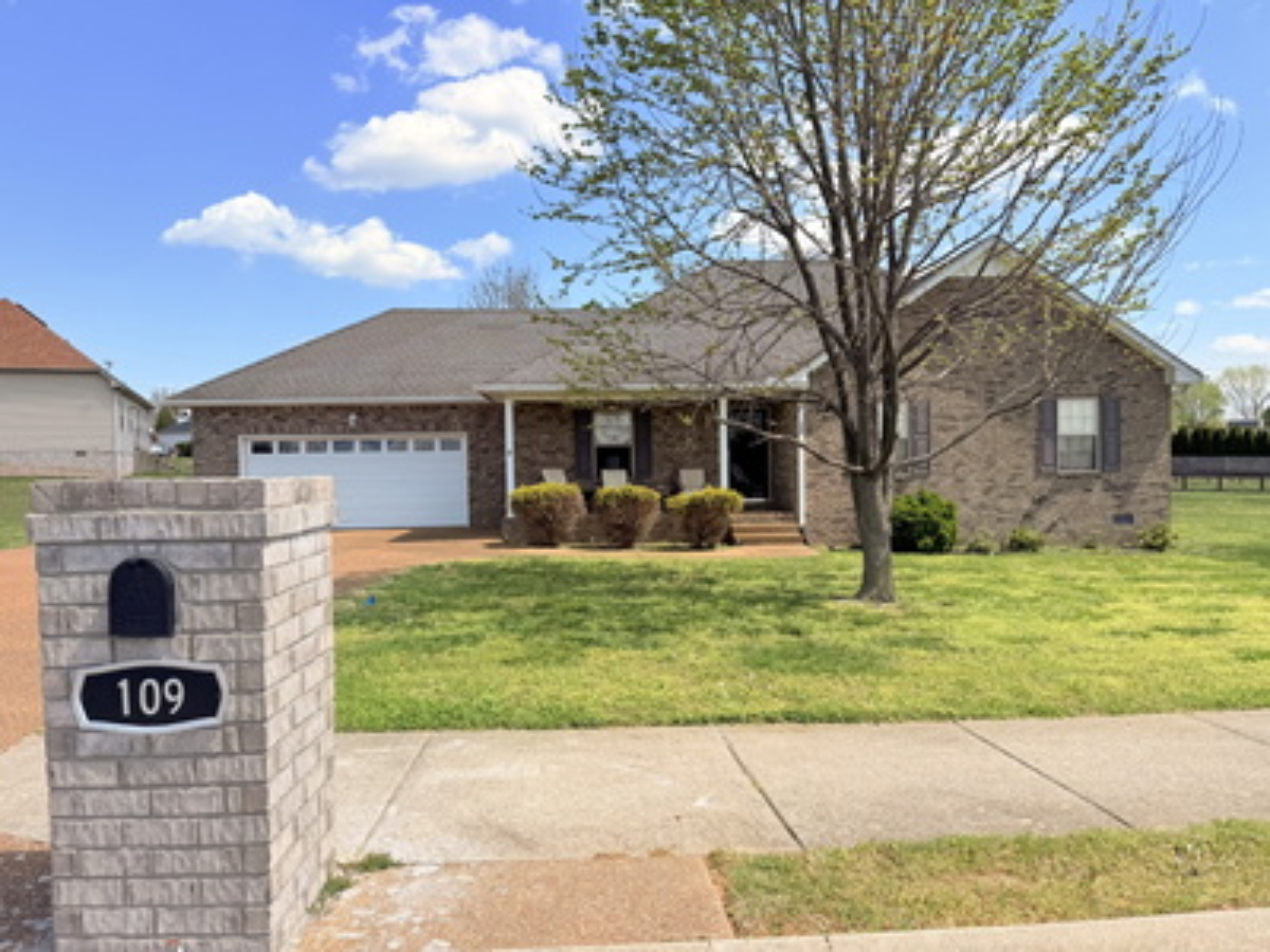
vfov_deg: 56.8
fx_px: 881
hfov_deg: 71.6
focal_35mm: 24
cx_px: 635
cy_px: 476
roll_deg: +1.5
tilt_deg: -0.2
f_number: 1.78
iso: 80
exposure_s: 1/4405
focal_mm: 6.76
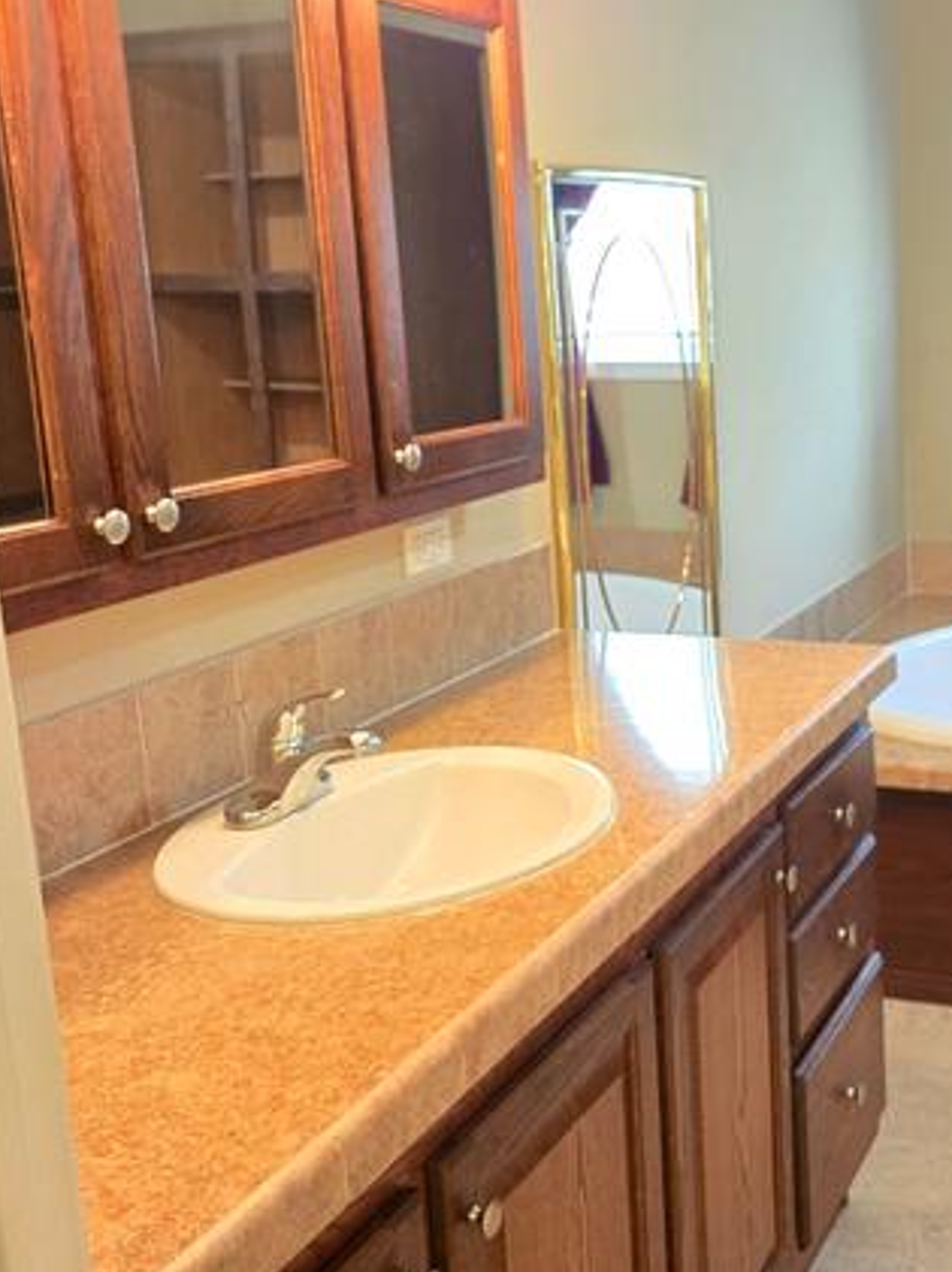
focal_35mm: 42
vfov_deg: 44.8
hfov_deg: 33.0
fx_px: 1542
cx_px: 804
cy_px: 580
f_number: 1.8
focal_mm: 5.4
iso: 1250
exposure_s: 1/60
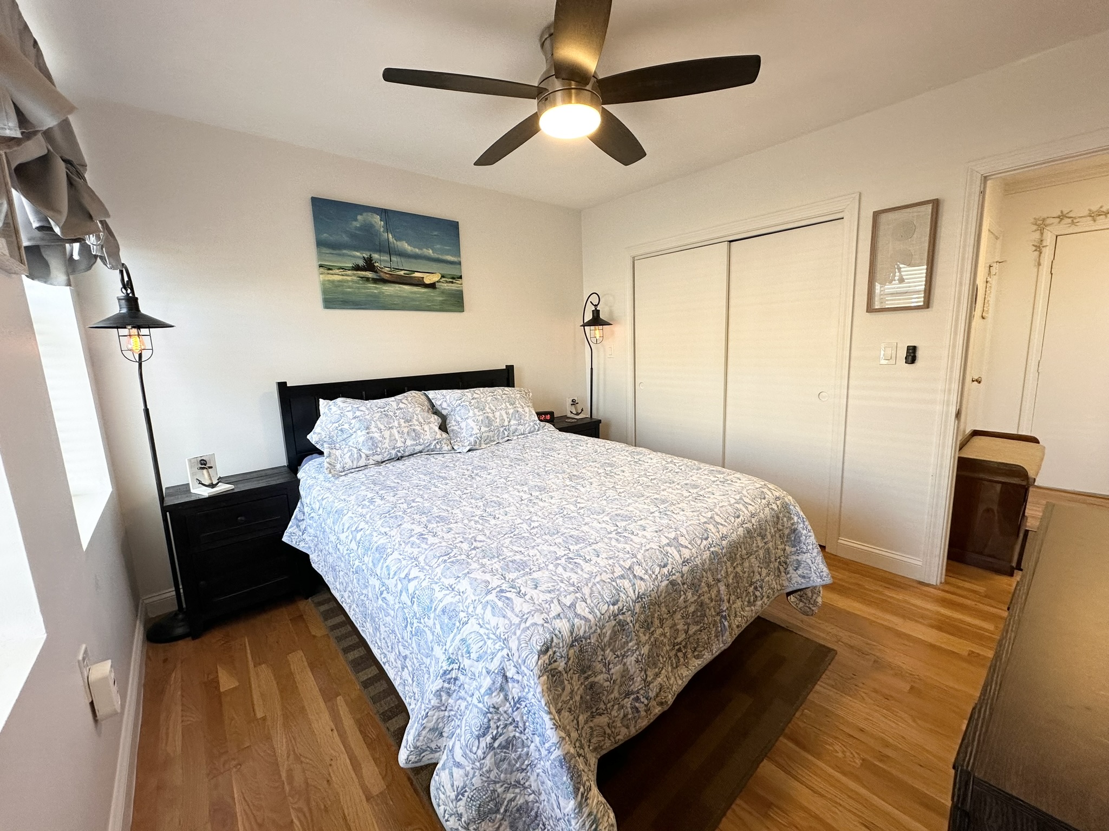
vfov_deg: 85.7
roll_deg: +2.3
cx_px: 554
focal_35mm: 14
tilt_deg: -9.6
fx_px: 449
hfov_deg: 102.1
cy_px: 416
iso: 160
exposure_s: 1/120
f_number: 2.2
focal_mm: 2.22
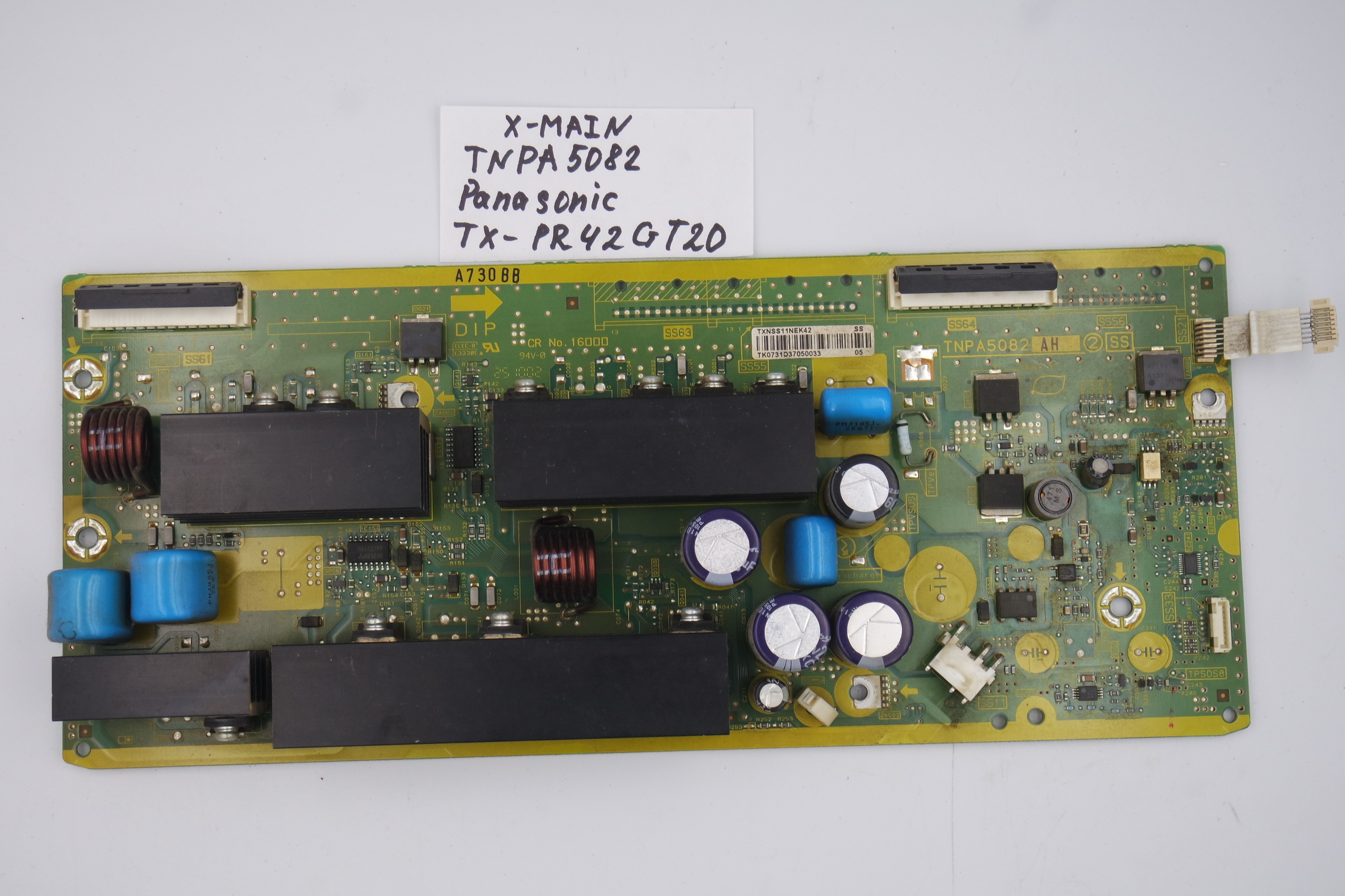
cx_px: 672
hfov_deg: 36.9
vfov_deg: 25.1
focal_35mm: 54
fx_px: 2017
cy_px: 448
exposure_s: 1/125
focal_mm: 20
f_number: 5
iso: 200
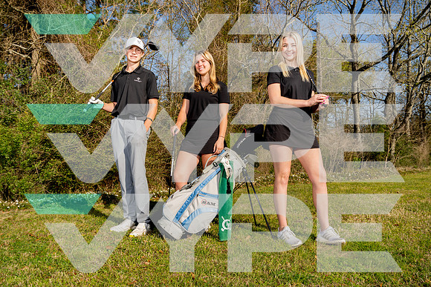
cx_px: 216
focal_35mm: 29
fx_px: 347
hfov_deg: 63.6
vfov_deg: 45.0
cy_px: 144
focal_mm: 29
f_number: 8
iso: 100
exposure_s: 1/250
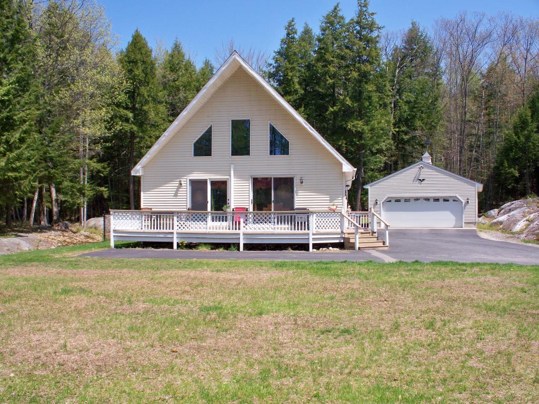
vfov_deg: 40.7
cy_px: 202
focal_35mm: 35
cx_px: 270
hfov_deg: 52.6
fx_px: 545
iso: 100
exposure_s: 1/500
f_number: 4.8
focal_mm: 7.54
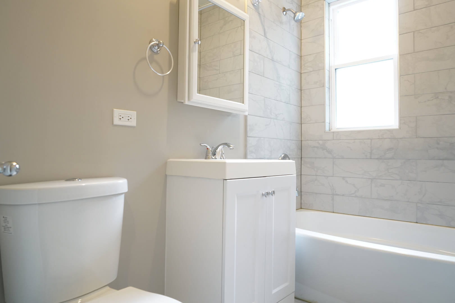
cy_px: 152
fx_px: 303
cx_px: 228
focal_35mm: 24
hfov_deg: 73.7
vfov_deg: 53.1
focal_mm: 24
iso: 1250
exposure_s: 1/20
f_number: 8
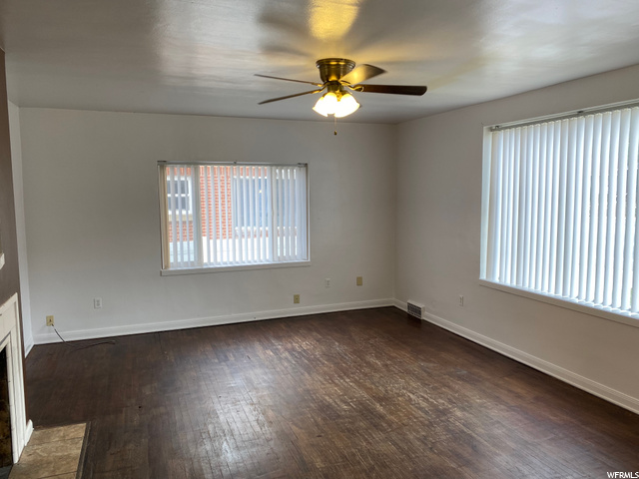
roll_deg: -0.5
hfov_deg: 67.3
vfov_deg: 53.1
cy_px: 240
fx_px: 480
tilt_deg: -4.3
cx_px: 320
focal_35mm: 26
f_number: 1.8
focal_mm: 4.25
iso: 64
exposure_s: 1/120
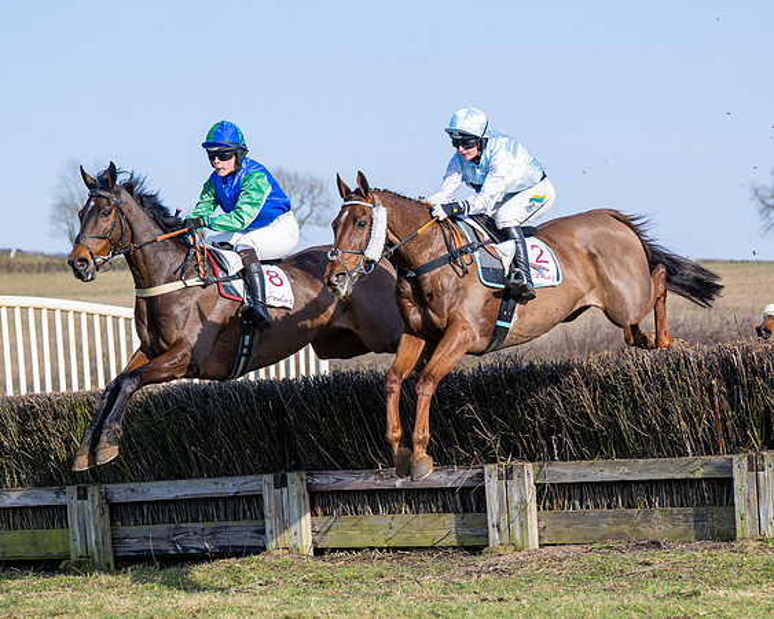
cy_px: 366
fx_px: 3112
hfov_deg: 14.2
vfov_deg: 11.4
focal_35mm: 136
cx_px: 434
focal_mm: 92
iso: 160
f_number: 4
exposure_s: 1/2000
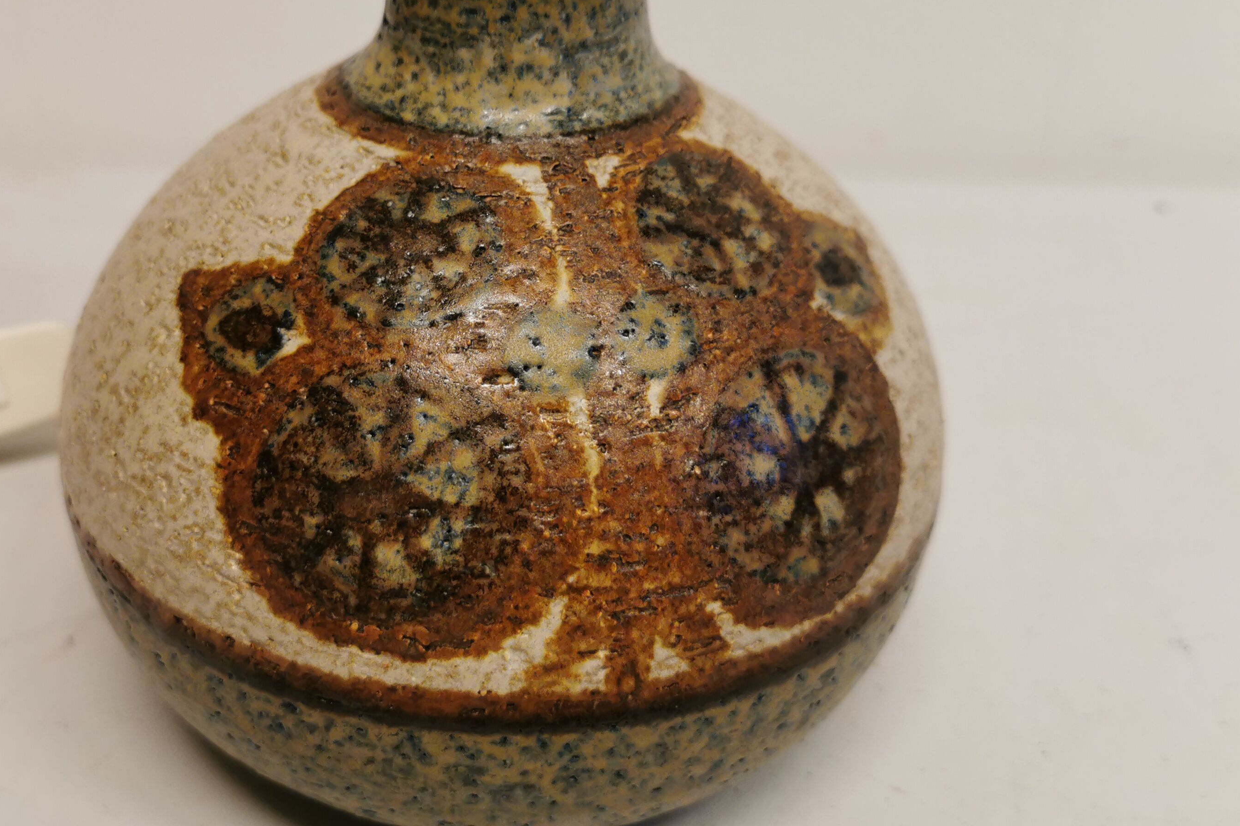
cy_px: 359
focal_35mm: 38
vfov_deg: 35.0
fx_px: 1309
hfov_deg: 50.4
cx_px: 498
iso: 100
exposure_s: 1/100
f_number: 1.6
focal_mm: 5.56
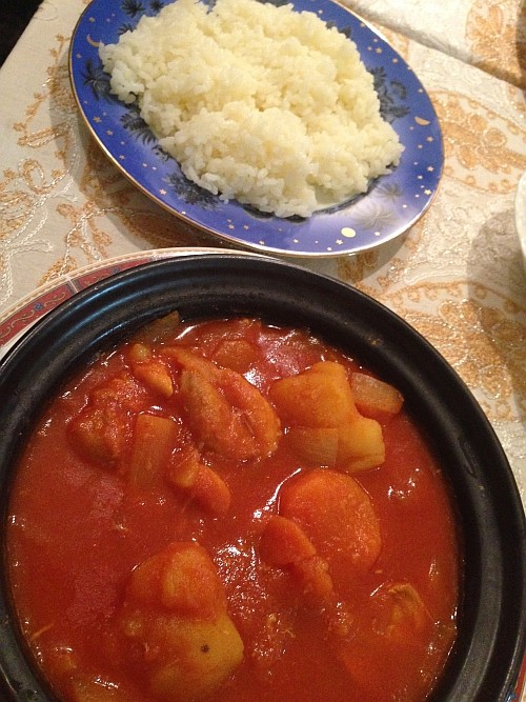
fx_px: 669
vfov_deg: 55.4
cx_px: 263
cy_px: 351
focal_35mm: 33
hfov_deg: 42.9
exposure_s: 1/17
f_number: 2.4
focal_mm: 4.12
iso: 400
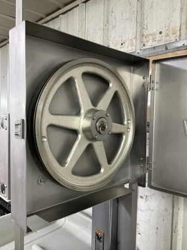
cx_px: 94
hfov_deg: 46.8
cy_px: 127
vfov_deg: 60.0
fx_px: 216
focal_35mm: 30
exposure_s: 1/40
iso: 250
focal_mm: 3
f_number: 1.8
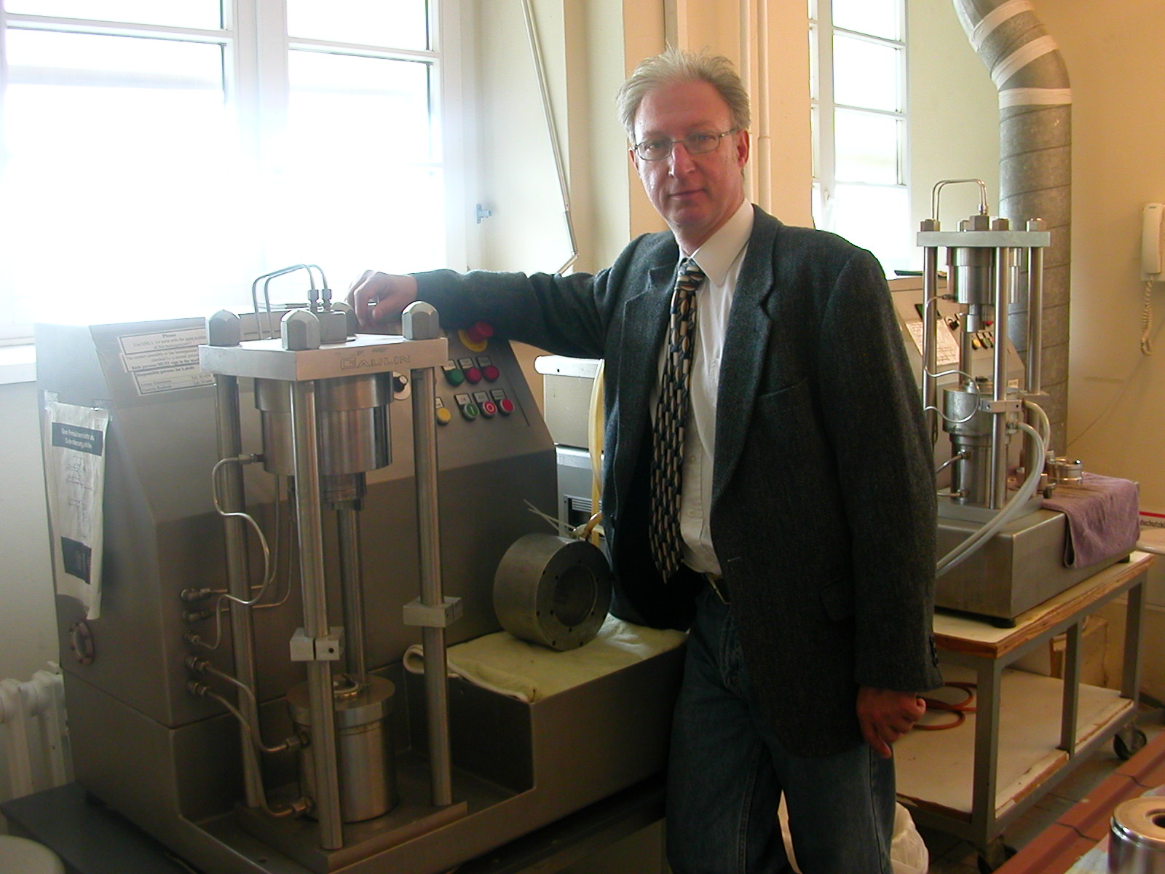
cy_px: 437
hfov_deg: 50.1
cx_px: 582
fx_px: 1245
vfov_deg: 38.7
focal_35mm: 37
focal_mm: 5.6
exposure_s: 1/34.2
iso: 100
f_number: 2.7
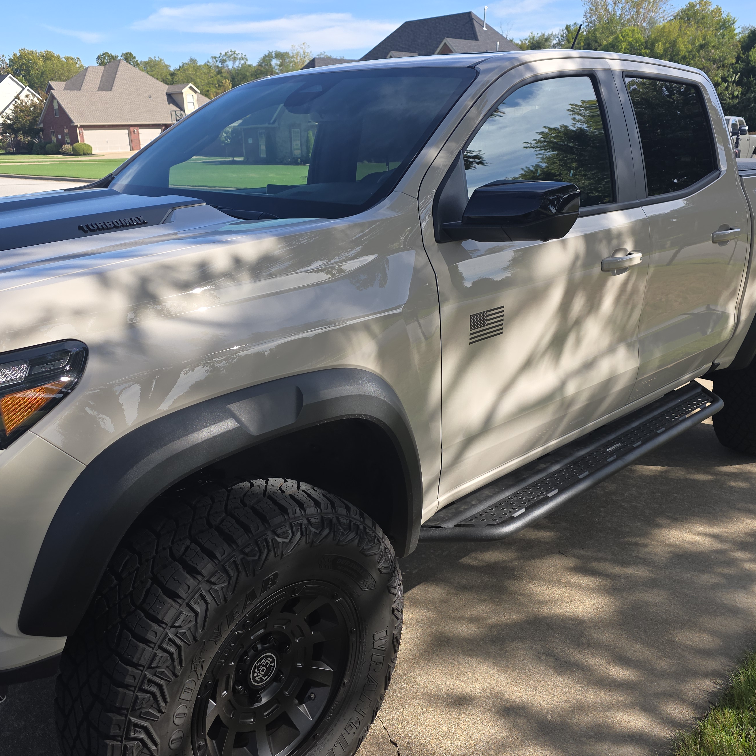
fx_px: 766
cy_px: 391
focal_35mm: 31
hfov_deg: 52.5
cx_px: 357
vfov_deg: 52.5
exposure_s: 1/416
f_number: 1.7
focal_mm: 6.3
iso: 12
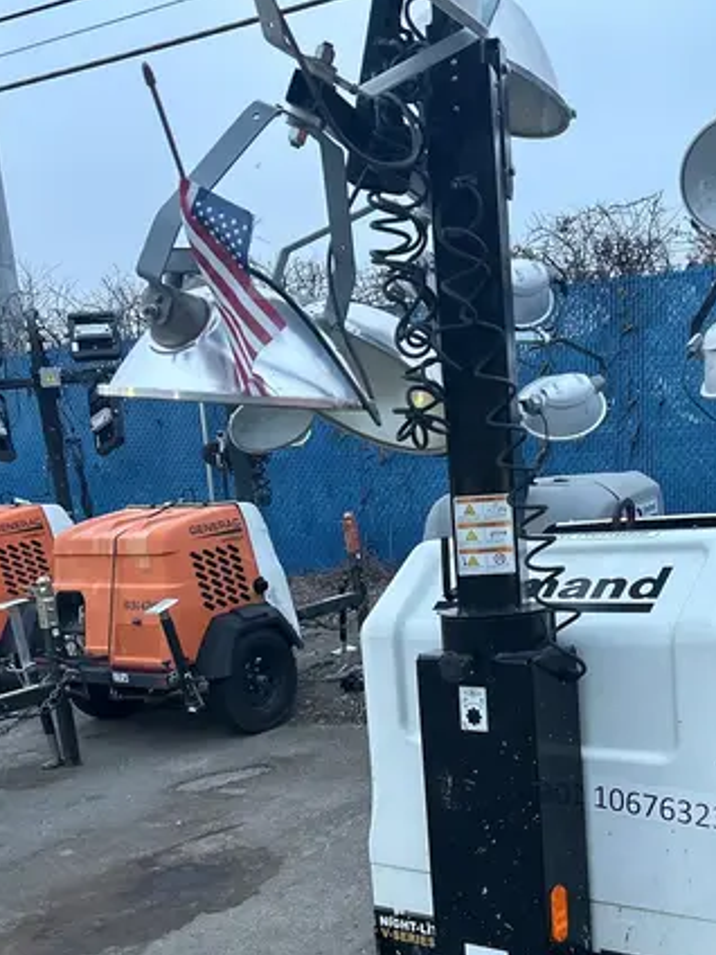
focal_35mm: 45
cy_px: 663
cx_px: 439
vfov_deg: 41.3
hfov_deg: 32.1
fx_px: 1241
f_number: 1.5
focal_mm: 5.7
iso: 320
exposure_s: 1/60
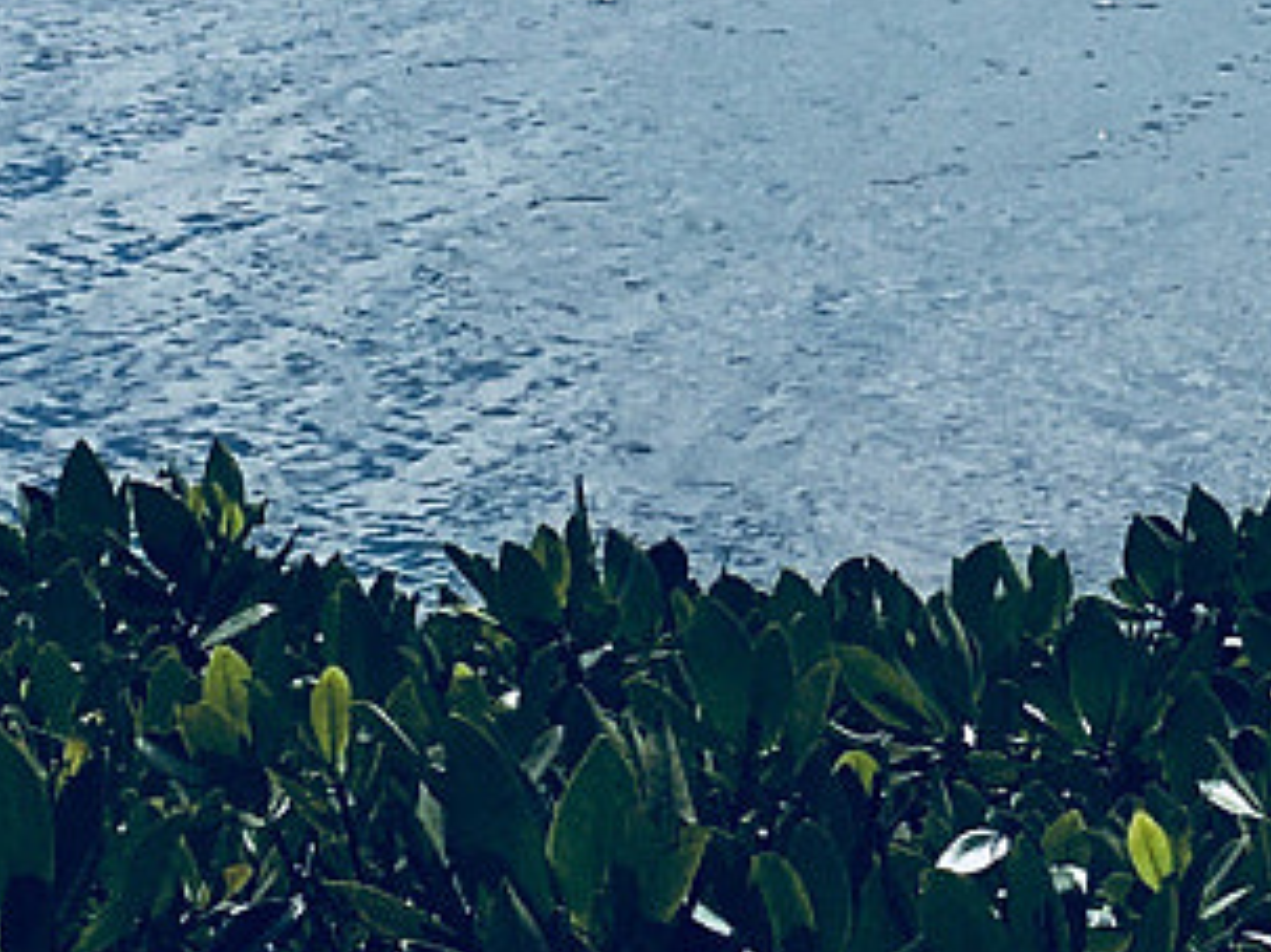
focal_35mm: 153
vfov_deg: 9.3
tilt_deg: -2.8
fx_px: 5615
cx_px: 1254
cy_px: -650
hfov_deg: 12.8
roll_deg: -0.1
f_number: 2.2
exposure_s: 1/6993
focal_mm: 4.15
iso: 25
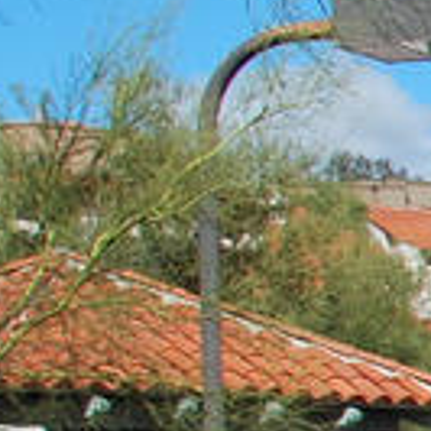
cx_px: 1844
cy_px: 710
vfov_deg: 8.2
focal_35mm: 208
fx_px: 2930
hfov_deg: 6.4
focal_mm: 18
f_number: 8
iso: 100
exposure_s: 1/250
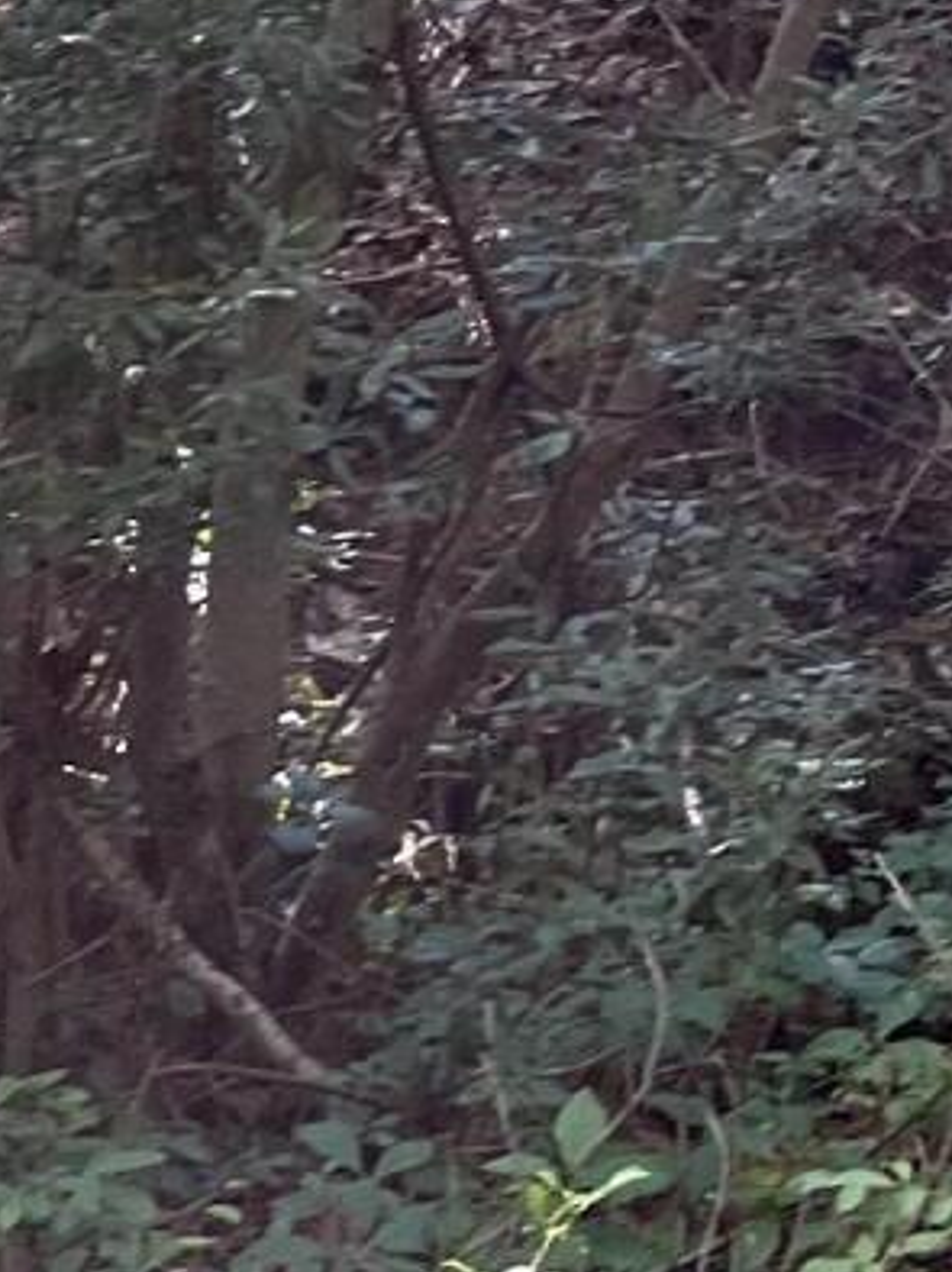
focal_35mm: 132
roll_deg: +0.5
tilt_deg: +5.1
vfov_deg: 13.4
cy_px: -1023
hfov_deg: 10.0
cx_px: 2194
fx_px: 4846
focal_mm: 5.1
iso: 64
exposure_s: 1/121
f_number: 1.6
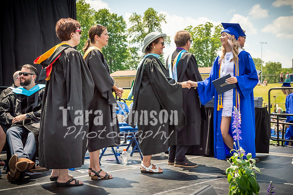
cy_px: 86
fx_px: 492
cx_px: 146
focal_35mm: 60
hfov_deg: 33.2
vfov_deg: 22.4
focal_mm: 36
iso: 200
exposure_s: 1/800
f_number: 7.1
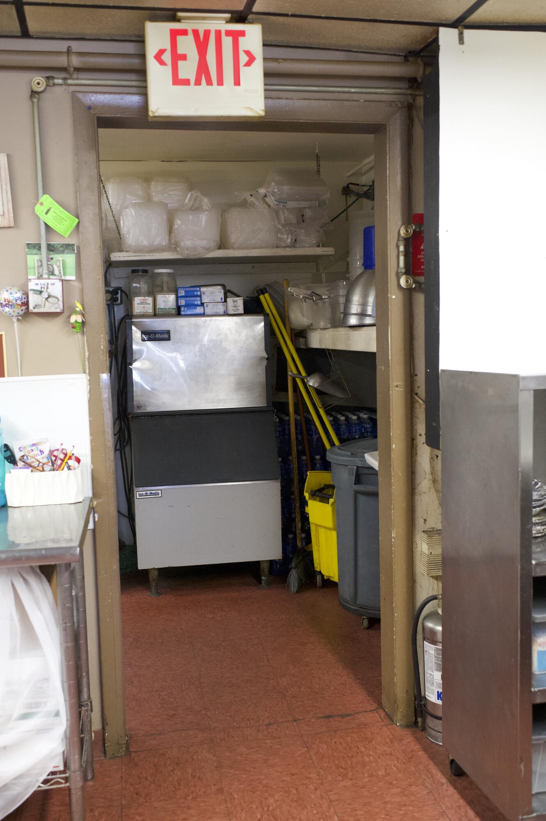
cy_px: 410
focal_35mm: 35
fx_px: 798
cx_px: 273
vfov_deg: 54.5
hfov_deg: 37.8
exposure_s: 1/400
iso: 7200
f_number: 3.5
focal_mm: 35
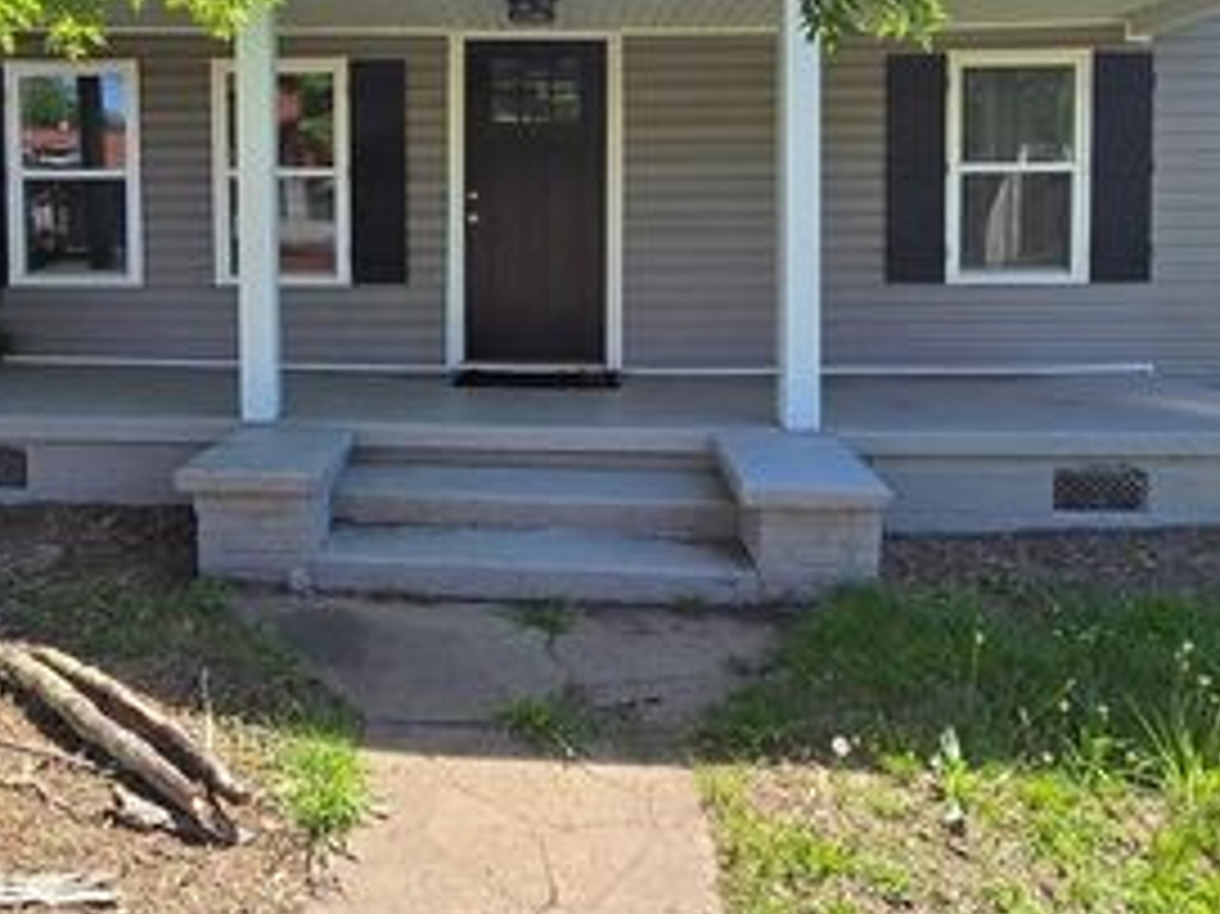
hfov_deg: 71.2
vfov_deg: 54.2
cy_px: 232
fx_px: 845
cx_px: 522
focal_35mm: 24
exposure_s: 1/820
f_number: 2.2
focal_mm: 2.2
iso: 50
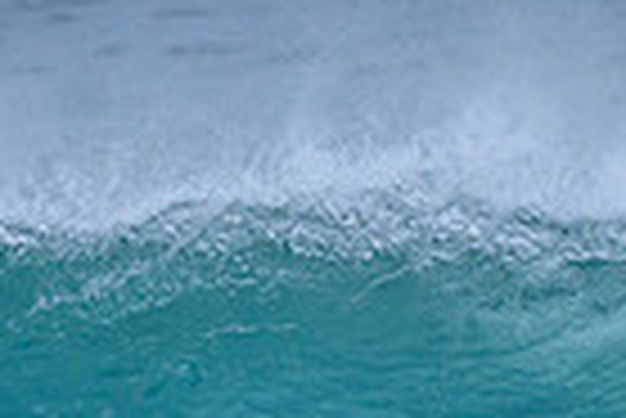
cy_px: 677
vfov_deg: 0.3
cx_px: 313
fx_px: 79131
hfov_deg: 0.5
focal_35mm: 4546
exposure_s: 1/2000
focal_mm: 800
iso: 1100
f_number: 6.3
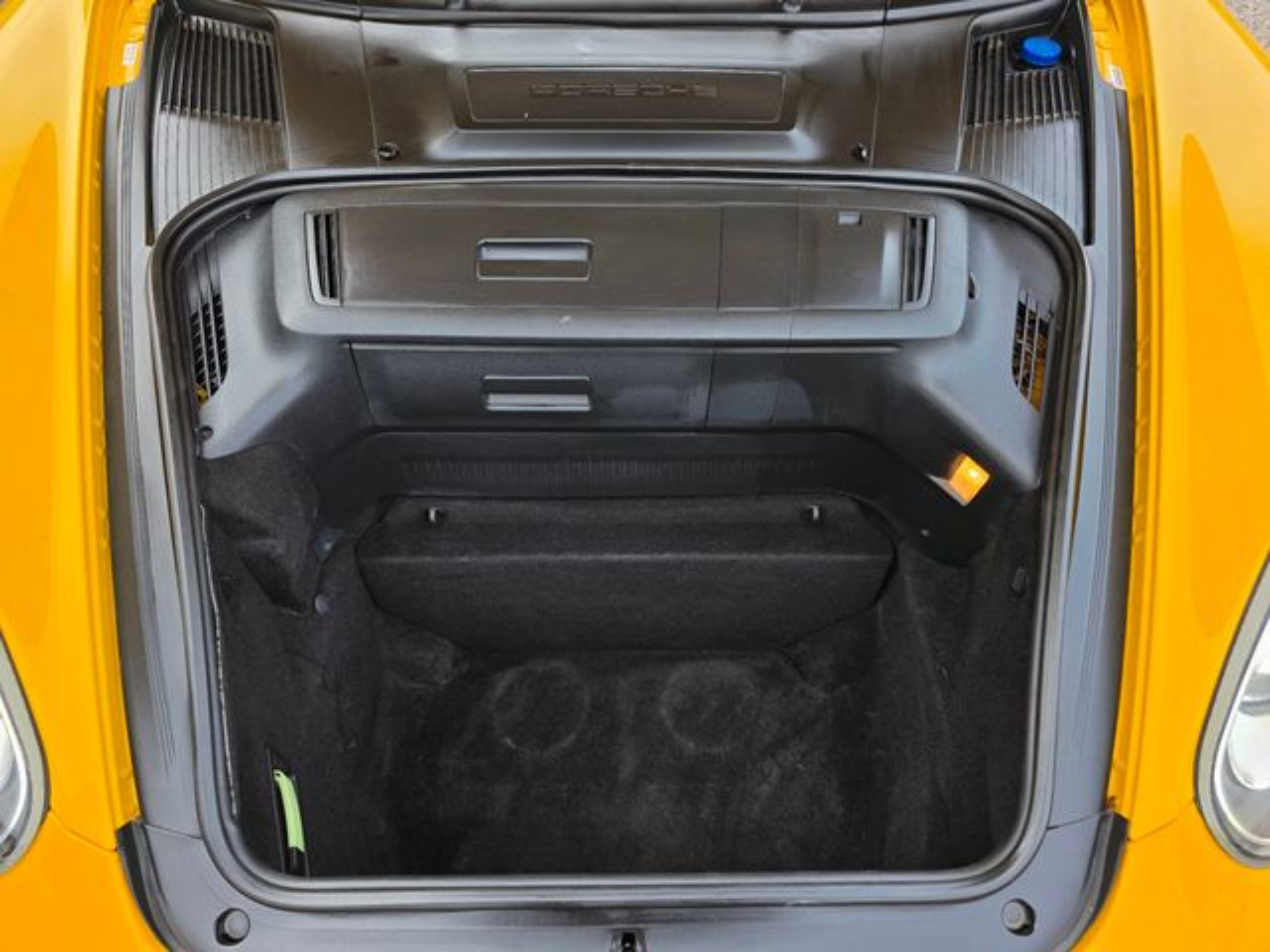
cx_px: 635
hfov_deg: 73.9
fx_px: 844
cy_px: 476
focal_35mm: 23
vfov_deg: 58.9
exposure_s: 1/180
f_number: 1.7
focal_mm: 6.3
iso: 32
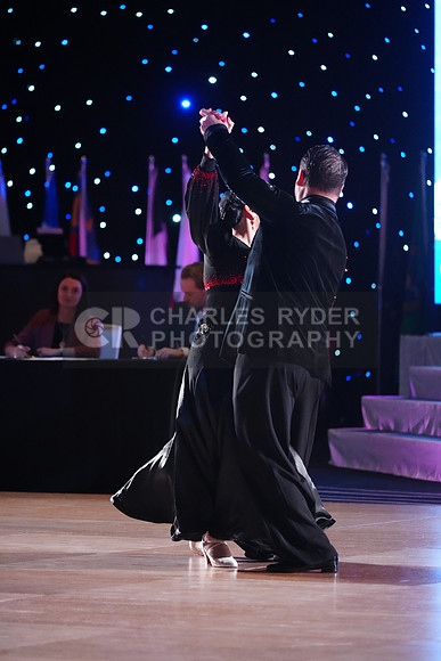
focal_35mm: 197
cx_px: 220
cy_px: 330
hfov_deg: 7.0
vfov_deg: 10.4
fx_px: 3617
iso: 8000
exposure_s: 1/400
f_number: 4
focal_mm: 197
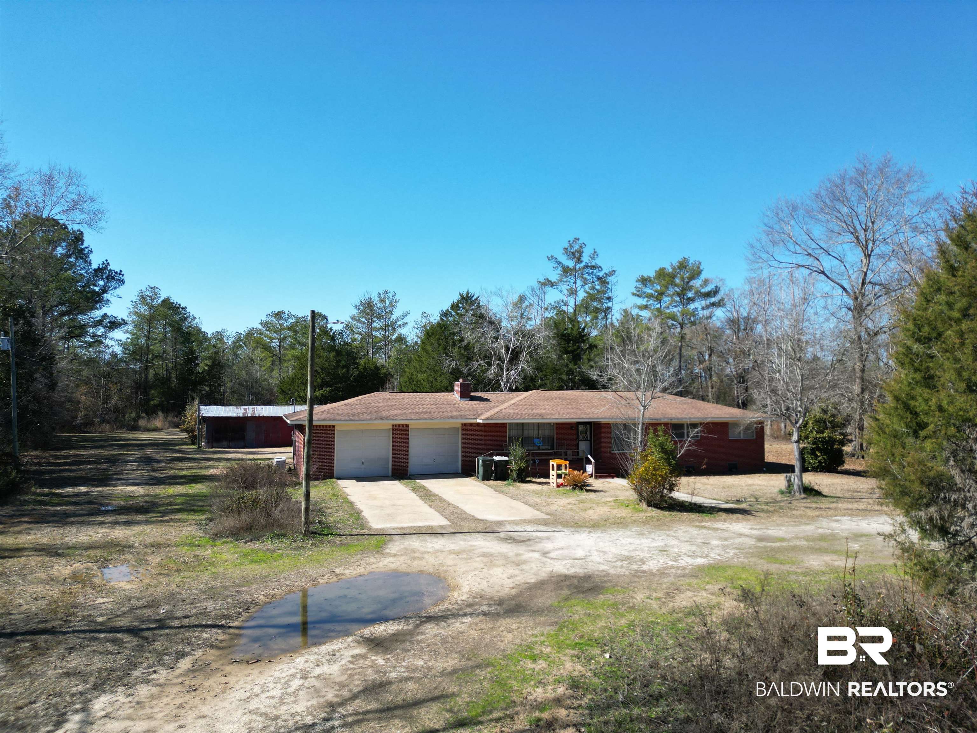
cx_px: 488
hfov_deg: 71.6
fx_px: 677
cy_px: 366
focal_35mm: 24
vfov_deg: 56.8
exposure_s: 1/2000
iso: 120
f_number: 1.7
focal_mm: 6.72
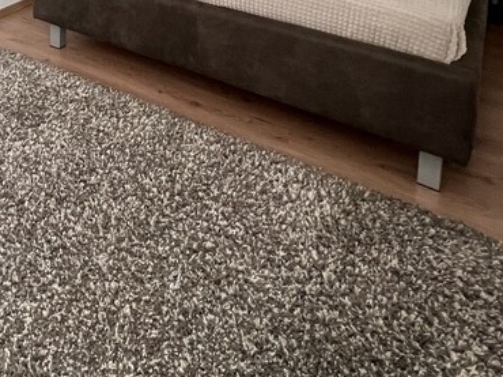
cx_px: 29
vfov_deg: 29.7
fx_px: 523
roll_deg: -0.6
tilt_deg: -6.7
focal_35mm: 36
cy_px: -140
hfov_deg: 45.4
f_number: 1.8
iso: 320
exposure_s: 1/60
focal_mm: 1.57
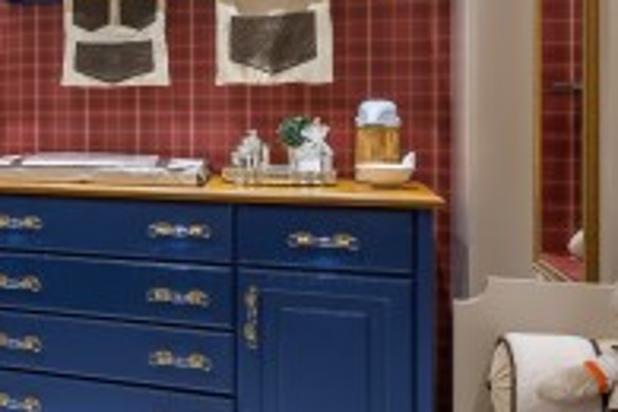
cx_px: -233
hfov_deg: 27.1
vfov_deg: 22.8
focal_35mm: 59
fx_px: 1013
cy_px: 114
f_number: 10
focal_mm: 16
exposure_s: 1/2.5
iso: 100
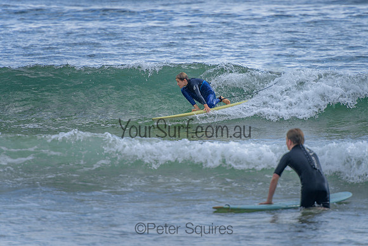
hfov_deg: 4.2
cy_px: 97
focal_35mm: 490
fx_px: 5013
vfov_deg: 2.8
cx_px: 204
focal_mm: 400
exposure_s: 1/1600
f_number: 5.6
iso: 220
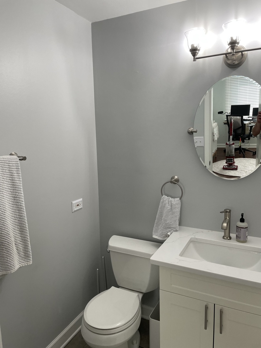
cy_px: 174
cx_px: 130
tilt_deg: -8.5
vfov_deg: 67.3
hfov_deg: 53.1
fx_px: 261
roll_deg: +1.8
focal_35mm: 26
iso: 100
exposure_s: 1/120
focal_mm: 4.2
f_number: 1.6
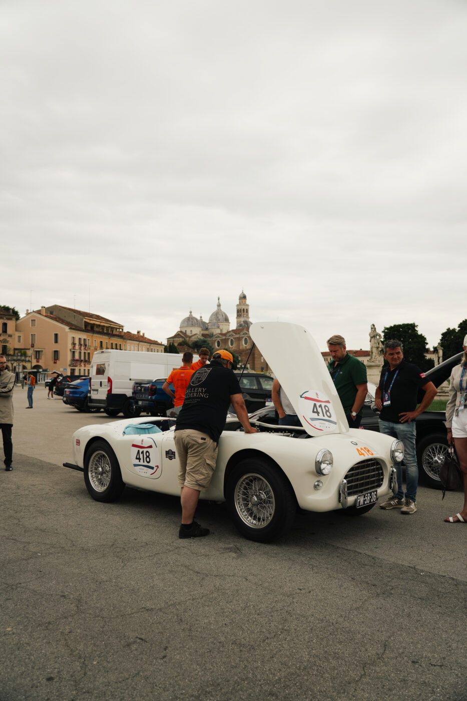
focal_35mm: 29
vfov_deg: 63.7
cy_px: 350
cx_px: 234
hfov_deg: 45.0
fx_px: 564
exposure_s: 1/250
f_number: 4
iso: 100
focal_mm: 29
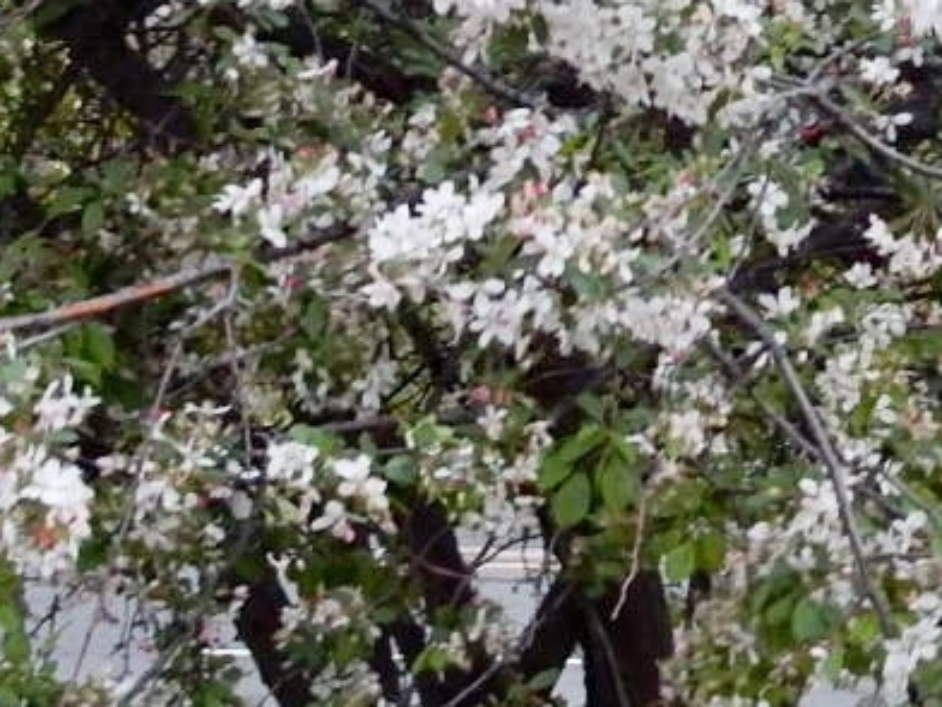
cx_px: 1235
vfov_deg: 10.0
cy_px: -2
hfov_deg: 13.0
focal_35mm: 147
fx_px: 4000
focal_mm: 6.4
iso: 400
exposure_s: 1/10
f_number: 4
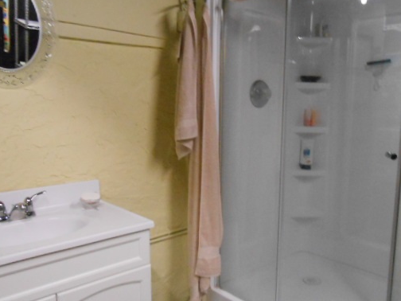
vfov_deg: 42.9
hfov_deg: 55.1
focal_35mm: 33
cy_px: 161
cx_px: 234
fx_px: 382
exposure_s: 1/25
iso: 800
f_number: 3.5
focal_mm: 4.6
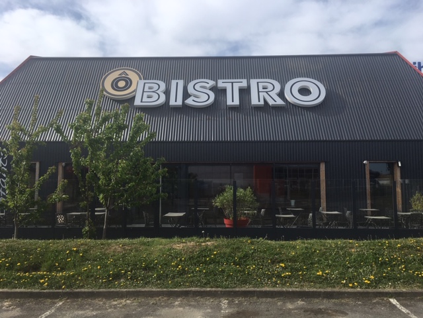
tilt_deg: +4.7
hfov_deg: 61.7
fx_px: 354
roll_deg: -0.2
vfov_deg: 48.2
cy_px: 159
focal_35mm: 29
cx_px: 212
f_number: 2.2
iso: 25
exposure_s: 1/1508
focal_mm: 4.15
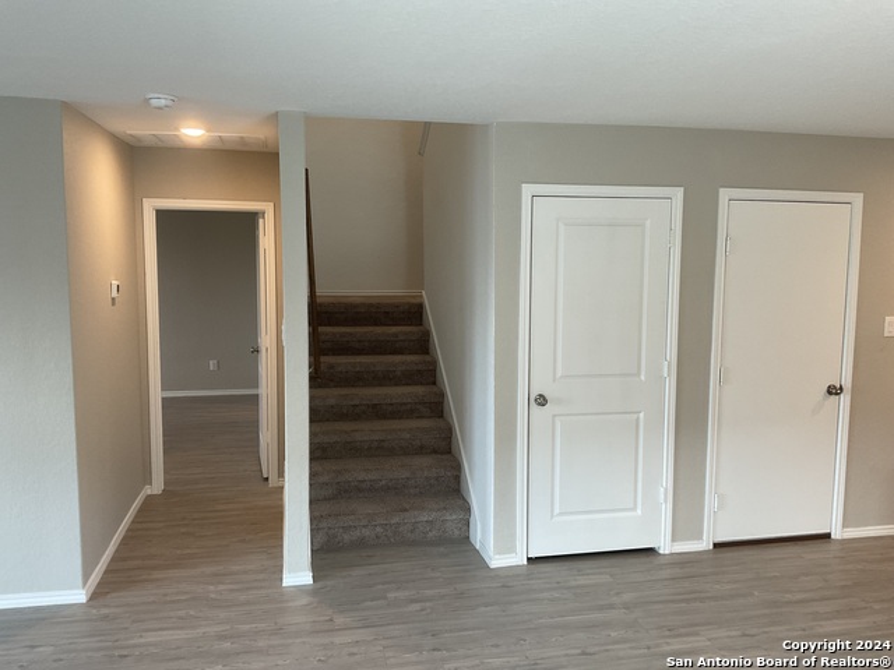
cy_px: 335
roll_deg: +0.0
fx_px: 749
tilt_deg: -5.3
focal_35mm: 29
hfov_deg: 61.7
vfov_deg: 48.2
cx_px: 447
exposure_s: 1/60
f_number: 1.8
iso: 64
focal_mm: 3
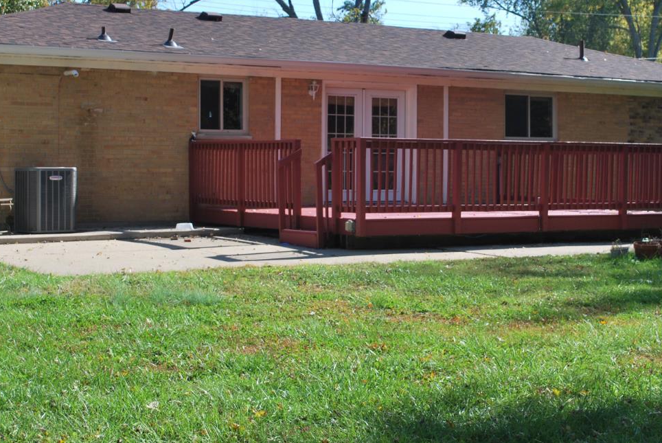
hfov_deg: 28.8
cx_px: 376
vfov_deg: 19.5
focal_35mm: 70
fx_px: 1289
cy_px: 164
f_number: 7.1
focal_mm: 30
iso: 100
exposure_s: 1/200
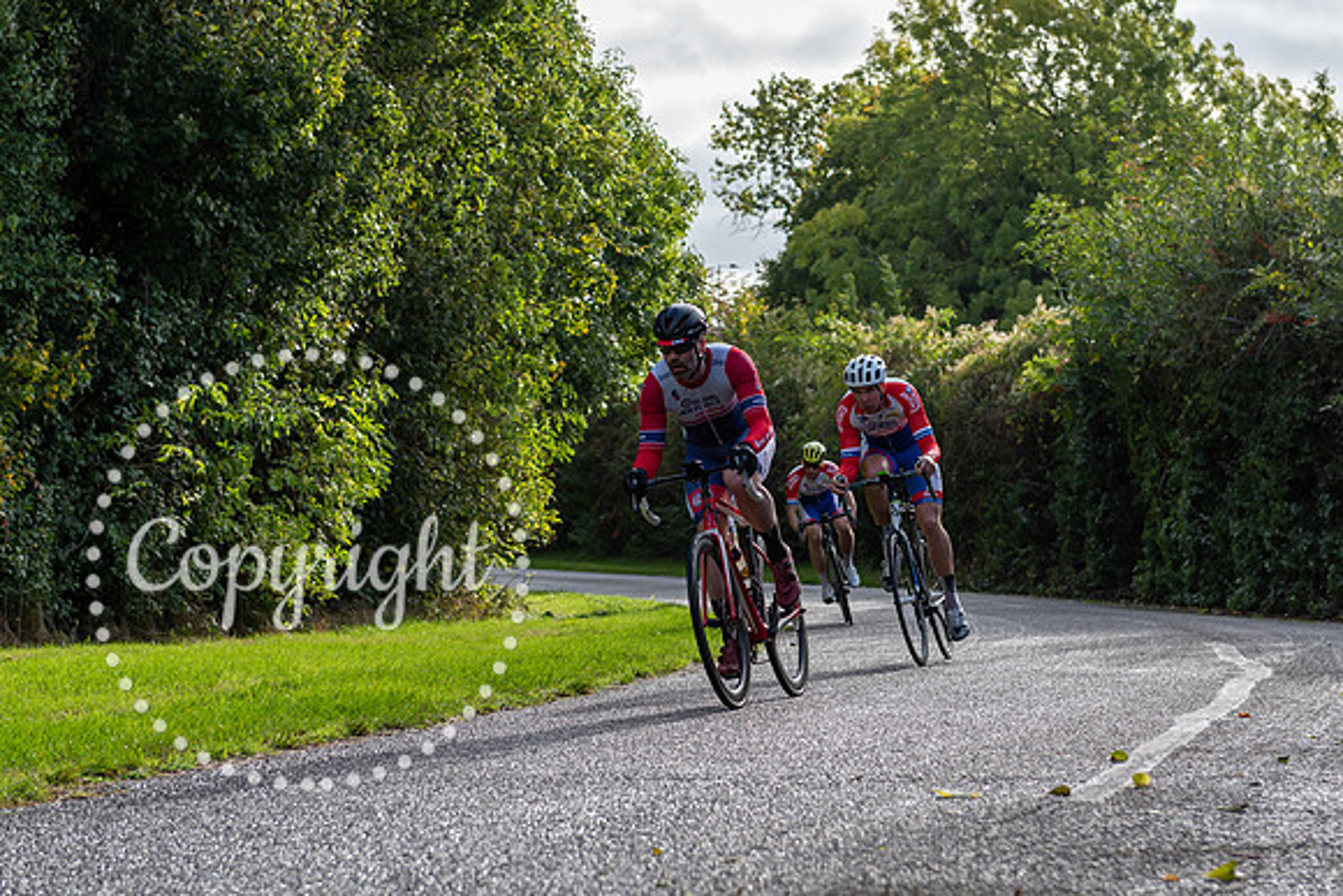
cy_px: 456
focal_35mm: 89
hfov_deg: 22.9
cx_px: 689
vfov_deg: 15.4
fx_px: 3319
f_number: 4
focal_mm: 66
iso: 200
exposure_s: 1/1000
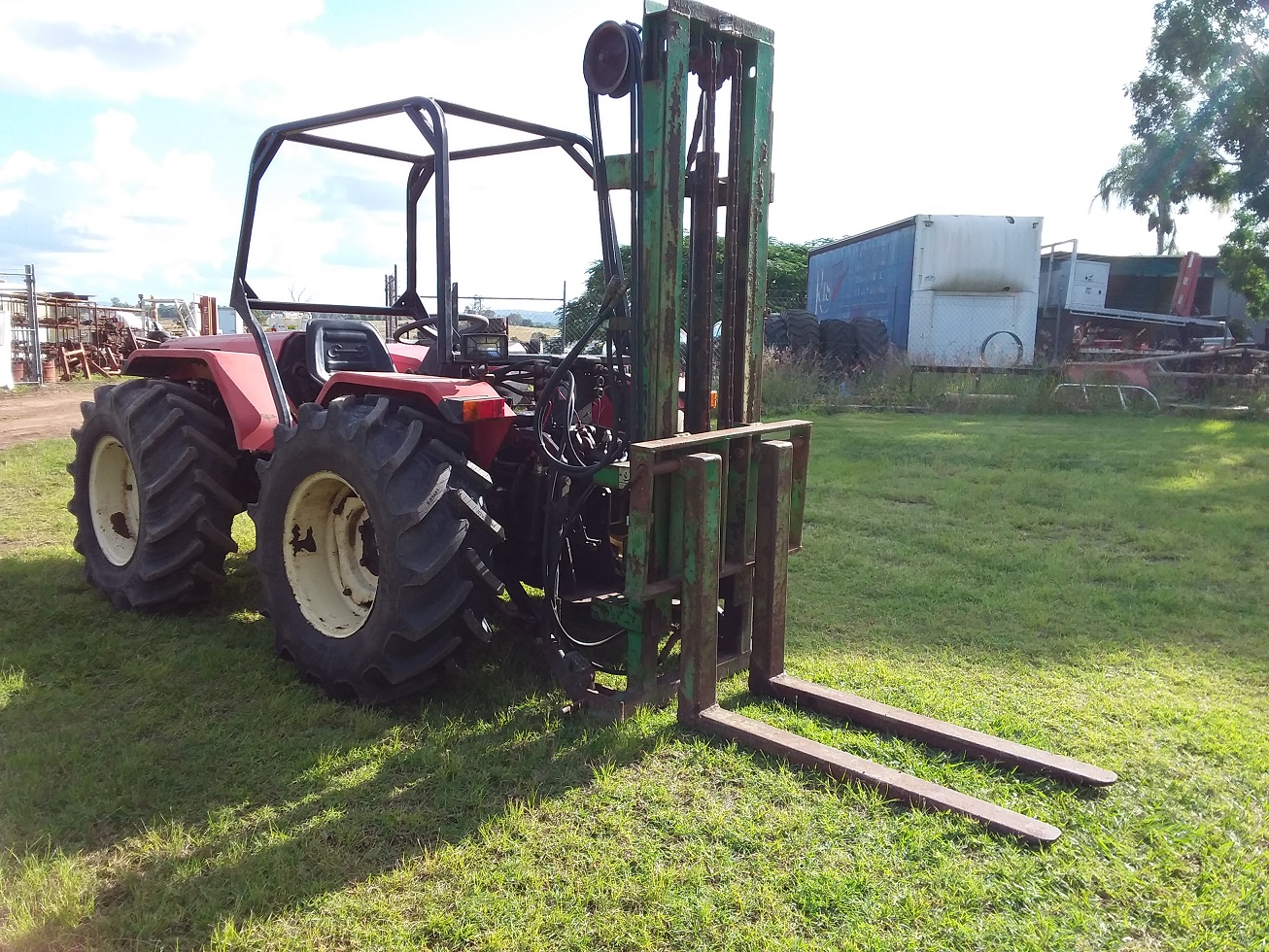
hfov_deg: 63.4
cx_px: 634
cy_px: 476
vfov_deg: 49.8
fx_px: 1027
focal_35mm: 28
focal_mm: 2.91
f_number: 1.9
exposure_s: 1/621
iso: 40
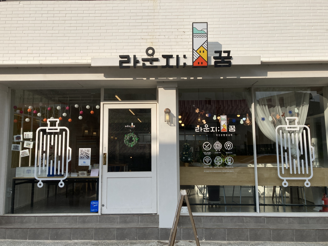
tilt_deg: +6.1
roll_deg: -0.7
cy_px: 123
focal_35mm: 28
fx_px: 265
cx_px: 164
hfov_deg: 63.4
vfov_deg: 49.7
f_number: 1.8
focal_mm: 3.99
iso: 20
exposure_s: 1/2667
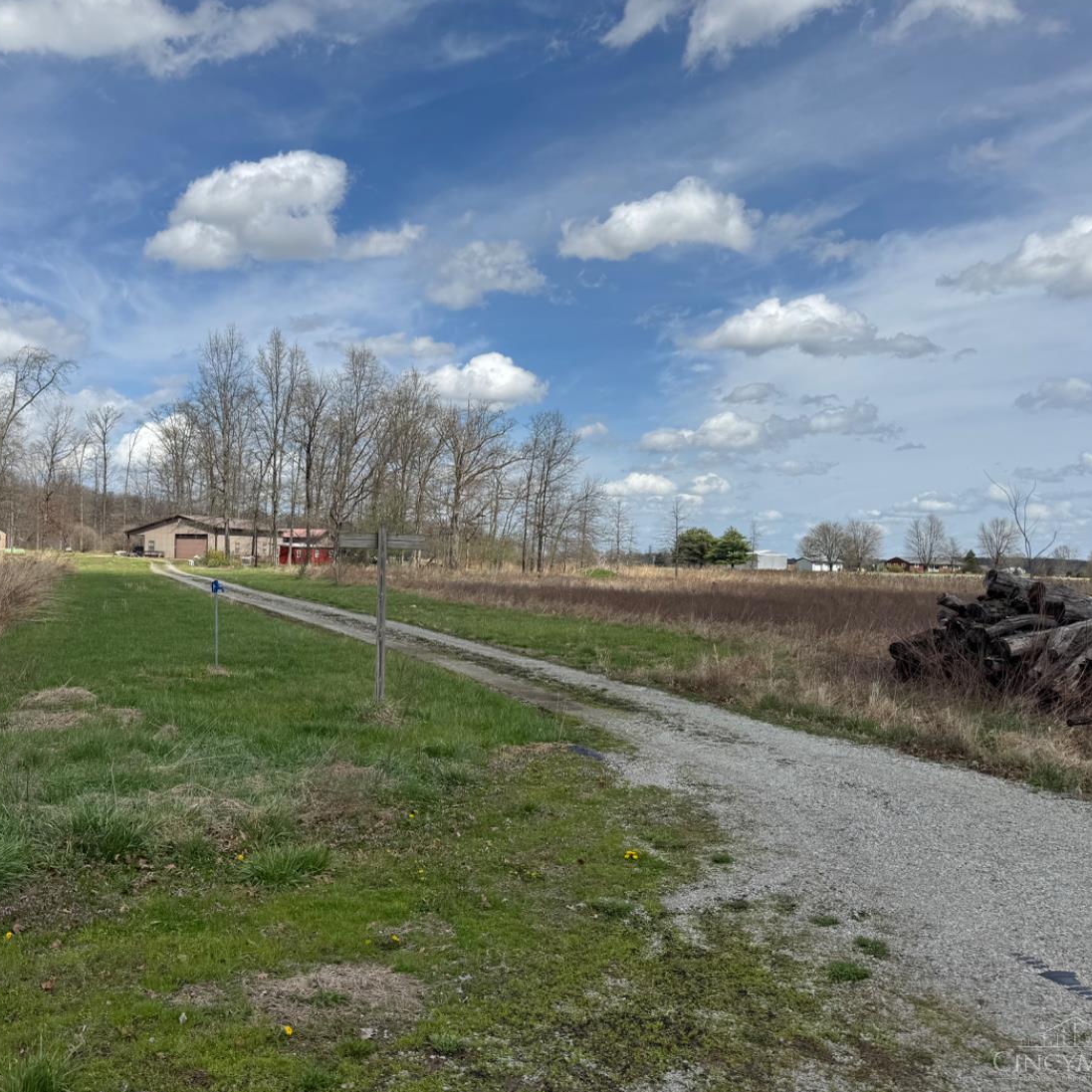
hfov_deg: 54.9
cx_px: 399
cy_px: 536
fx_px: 1035
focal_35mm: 29
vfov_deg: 55.6
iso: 80
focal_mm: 6.76
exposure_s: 1/7092
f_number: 1.78
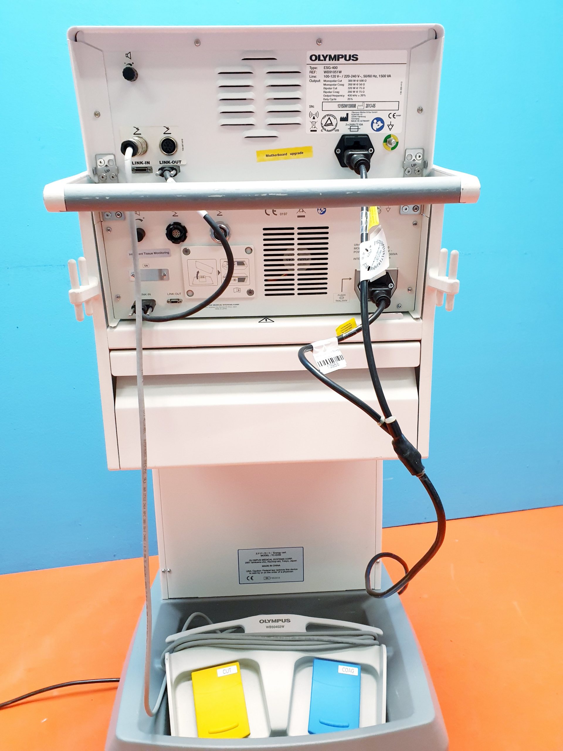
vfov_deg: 67.3
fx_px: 564
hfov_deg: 53.1
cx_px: 282
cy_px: 376
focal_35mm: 26
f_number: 2.4
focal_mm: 4.3
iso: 250
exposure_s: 1/50
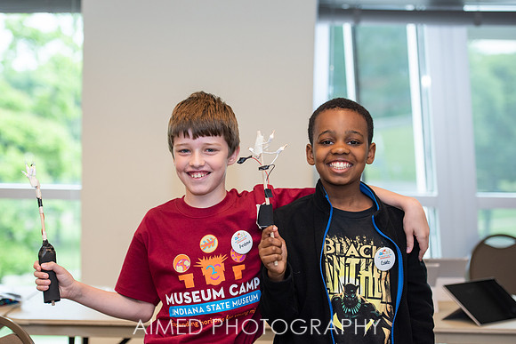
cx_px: 247
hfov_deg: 23.4
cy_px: 177
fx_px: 1243
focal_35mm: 87
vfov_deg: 15.8
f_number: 3.5
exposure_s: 1/250
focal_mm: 82
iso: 400
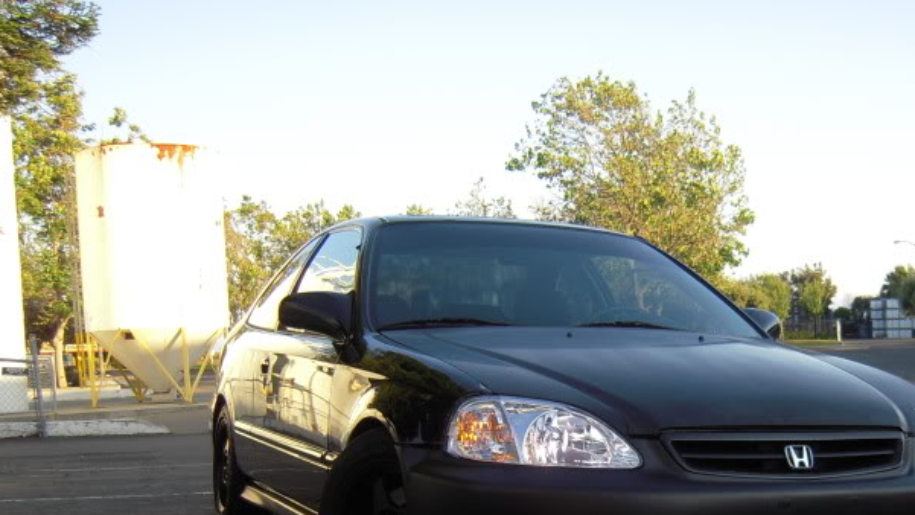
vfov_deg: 22.6
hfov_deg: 39.1
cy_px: 437
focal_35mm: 52
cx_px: 650
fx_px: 1262
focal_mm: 5
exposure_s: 1/250
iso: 100
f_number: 2.7
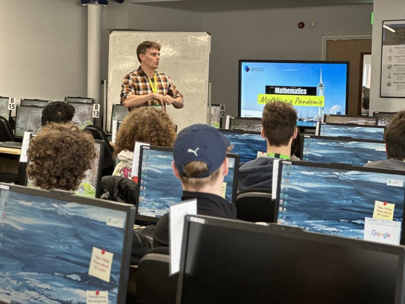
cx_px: 202
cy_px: 152
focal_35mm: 77
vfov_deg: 19.1
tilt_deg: -4.0
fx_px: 901
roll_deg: -1.7
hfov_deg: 25.3
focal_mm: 9
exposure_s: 1/33
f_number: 2.8
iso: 125
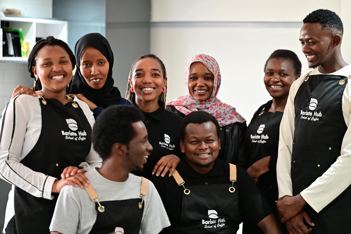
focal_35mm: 105
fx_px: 1023
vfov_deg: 13.0
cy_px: 117
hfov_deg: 19.5
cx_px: 176
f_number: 2.8
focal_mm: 105
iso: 800
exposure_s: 1/50
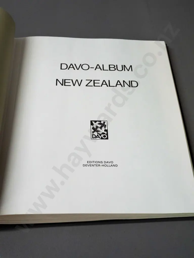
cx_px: 97
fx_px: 359
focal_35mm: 48
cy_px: 129
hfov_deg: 30.3
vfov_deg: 39.7
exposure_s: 1/500
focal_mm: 24
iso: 3200
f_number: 5.6
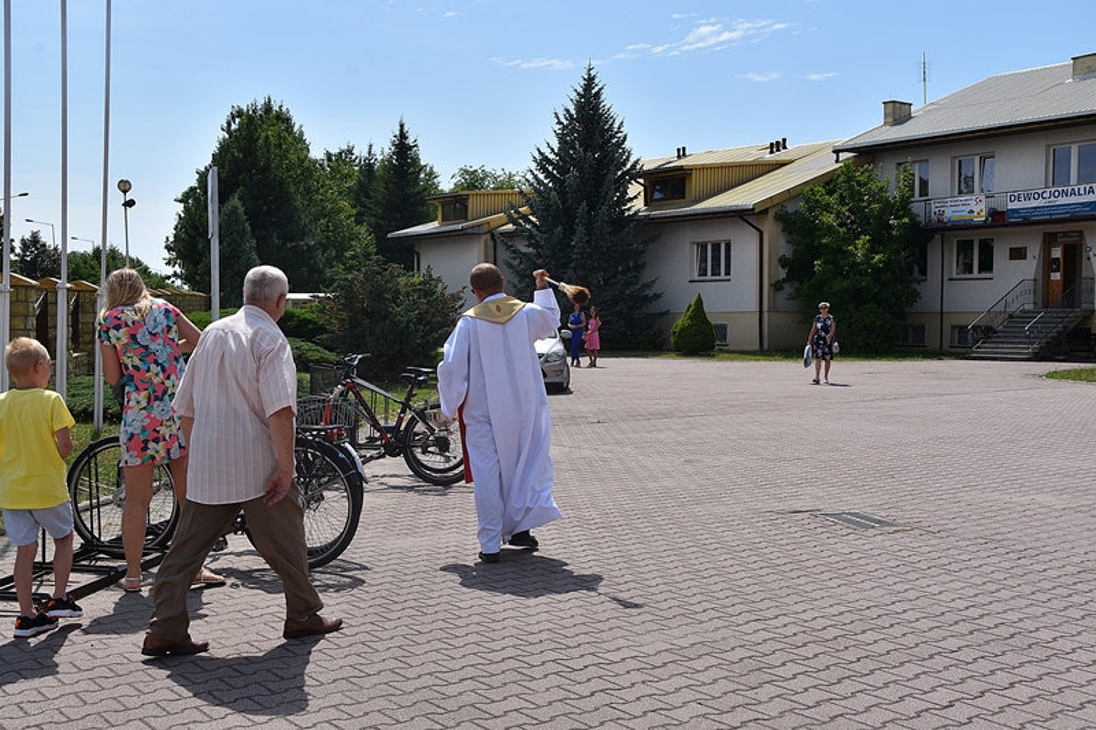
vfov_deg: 34.2
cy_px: 365
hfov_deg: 49.6
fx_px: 1187
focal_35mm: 39
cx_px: 548
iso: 160
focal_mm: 26
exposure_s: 1/500
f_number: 8
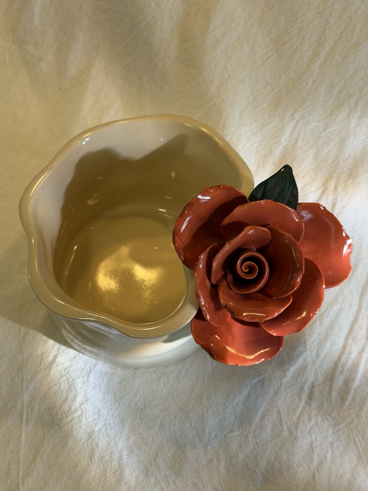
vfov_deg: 39.7
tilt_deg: -63.0
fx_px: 681
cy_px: 246
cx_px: 184
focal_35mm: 48
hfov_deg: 30.3
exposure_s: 1/121
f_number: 1.78
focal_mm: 6.76
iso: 80
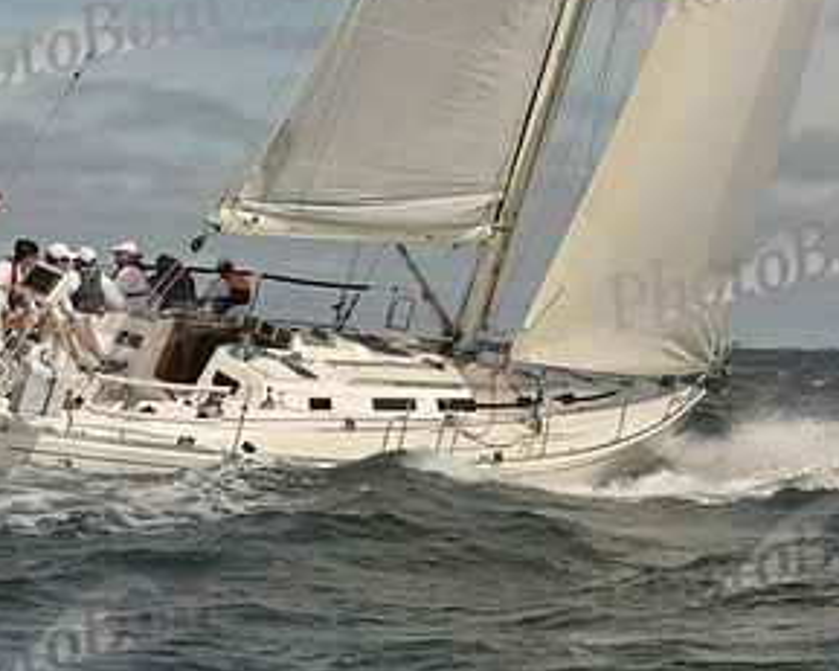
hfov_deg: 14.6
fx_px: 3277
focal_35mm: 132
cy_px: 147
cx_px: 459
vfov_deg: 11.6
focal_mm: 70
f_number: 8
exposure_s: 1/1000
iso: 320
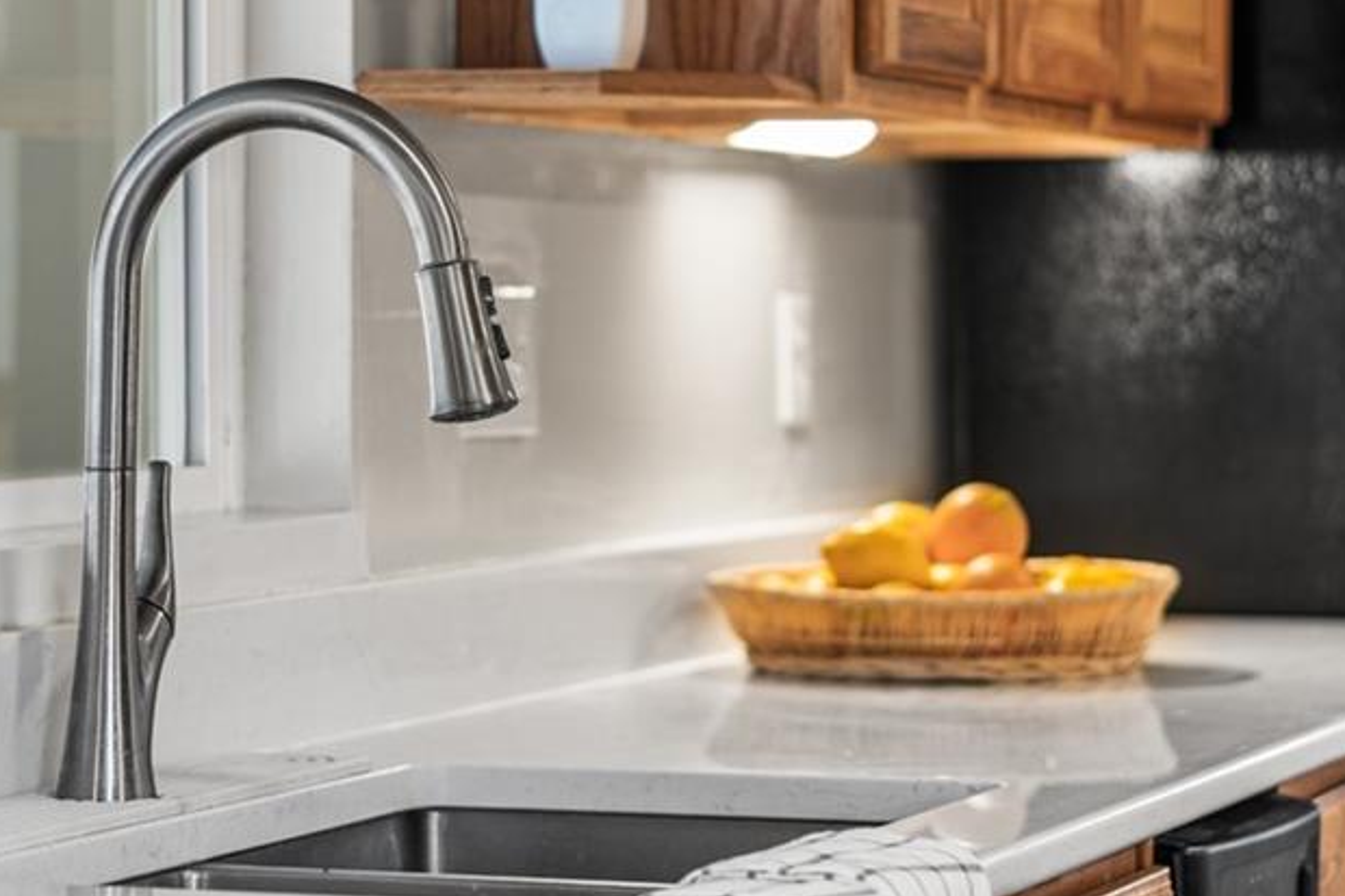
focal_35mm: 129
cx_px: 716
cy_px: 408
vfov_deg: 10.6
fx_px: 4818
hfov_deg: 15.9
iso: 100
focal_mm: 50
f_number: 1.8
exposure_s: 1/20
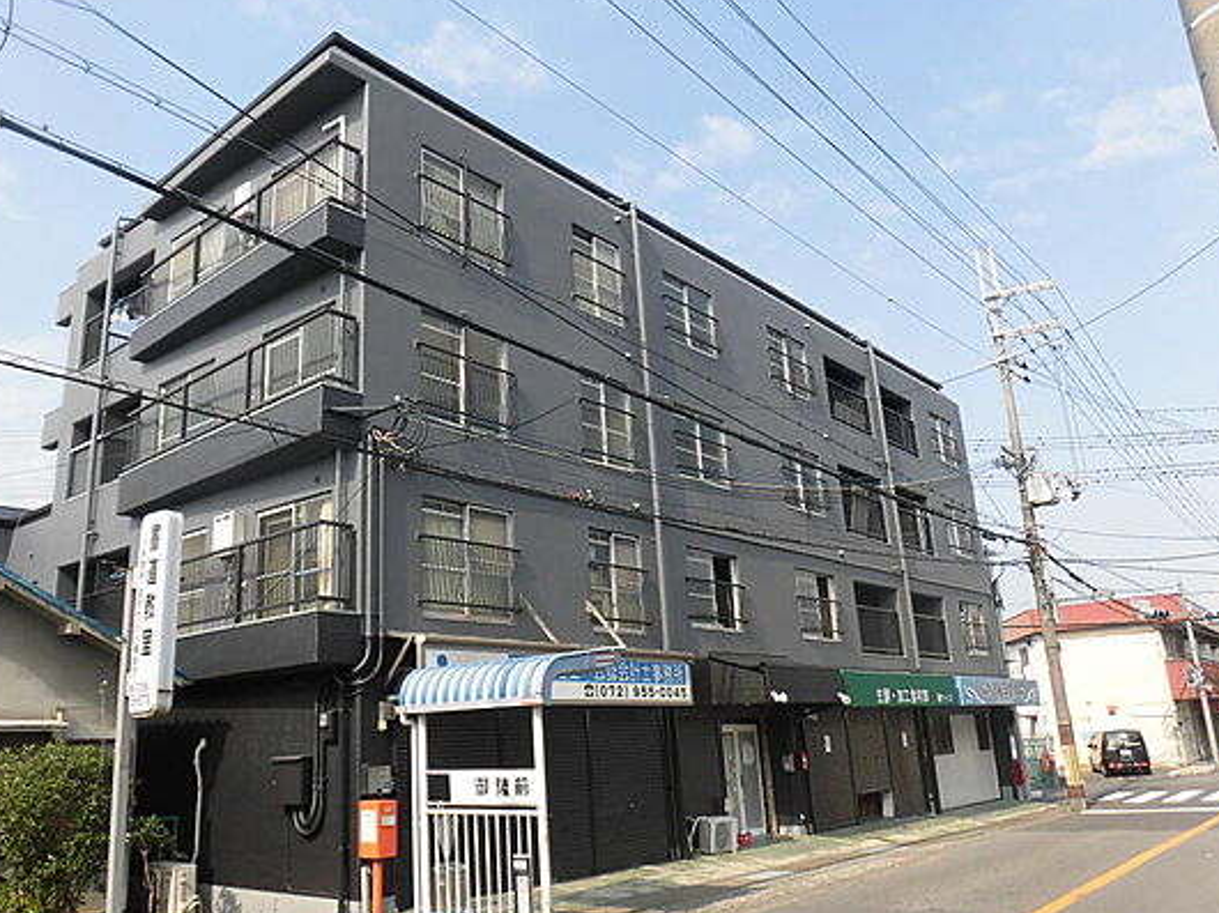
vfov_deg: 48.0
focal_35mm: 29
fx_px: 1021
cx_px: 518
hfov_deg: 61.4
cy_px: 389
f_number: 3.1
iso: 100
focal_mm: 4.3
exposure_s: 1/1000
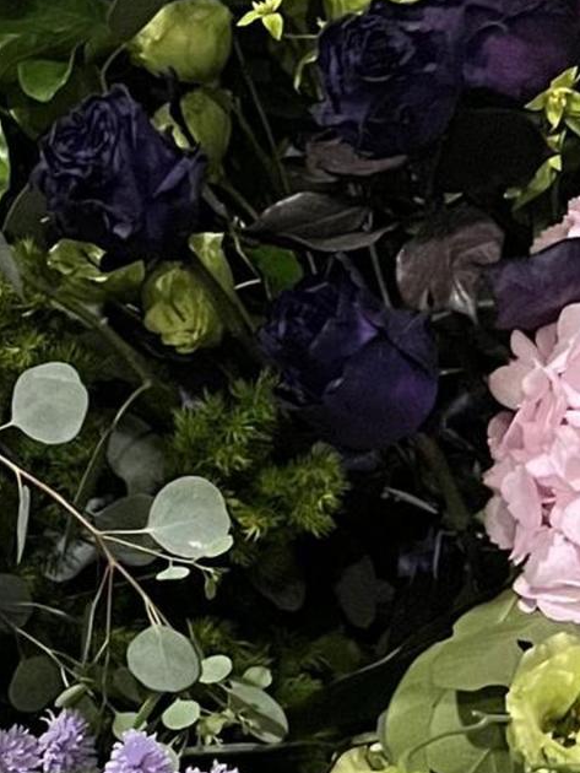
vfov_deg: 17.9
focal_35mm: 110
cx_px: -640
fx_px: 2456
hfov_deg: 11.8
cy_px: 435
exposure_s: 1/30
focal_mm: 5.7
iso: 500
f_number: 1.5
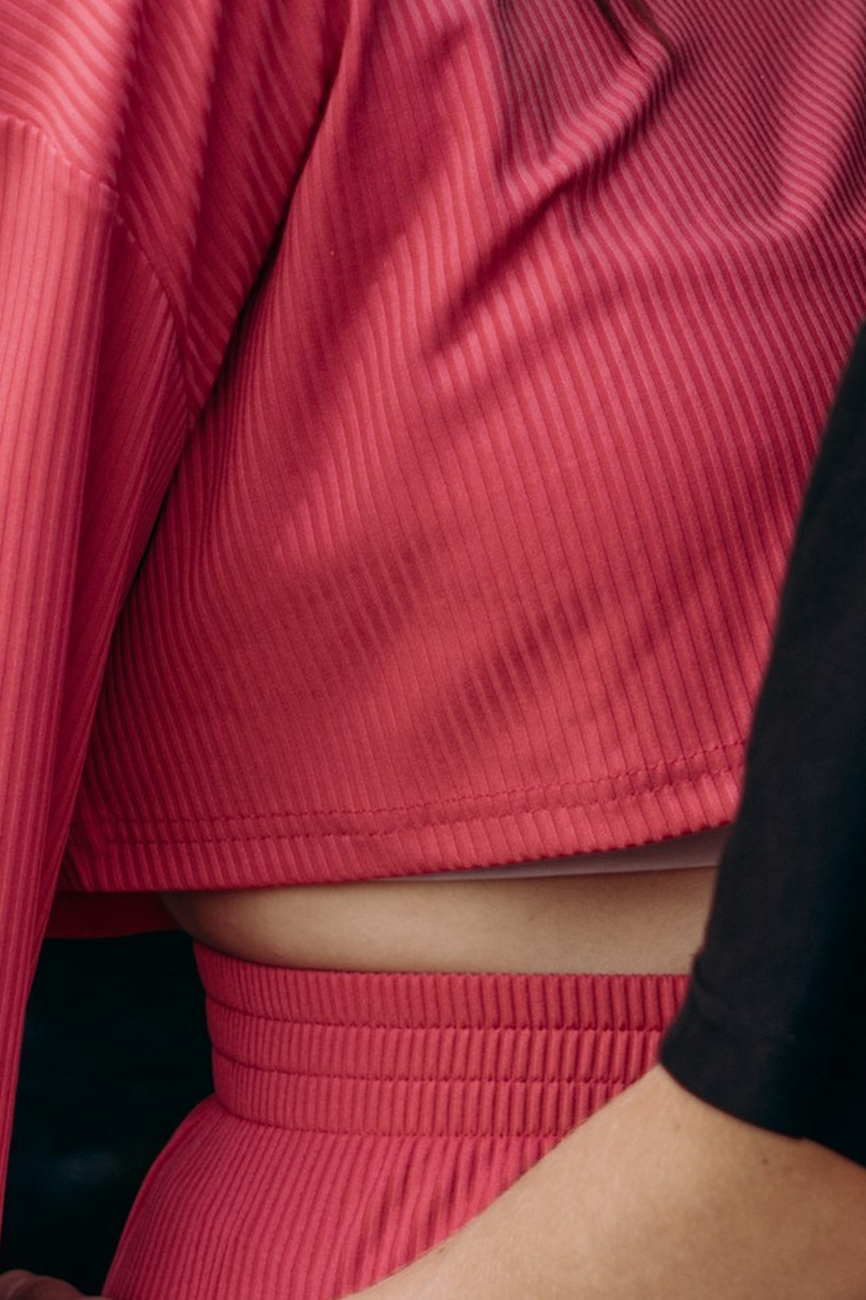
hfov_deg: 6.6
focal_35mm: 207
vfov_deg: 9.9
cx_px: 743
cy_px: 42
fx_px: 7474
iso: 160
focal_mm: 50
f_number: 2.2
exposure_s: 1/250
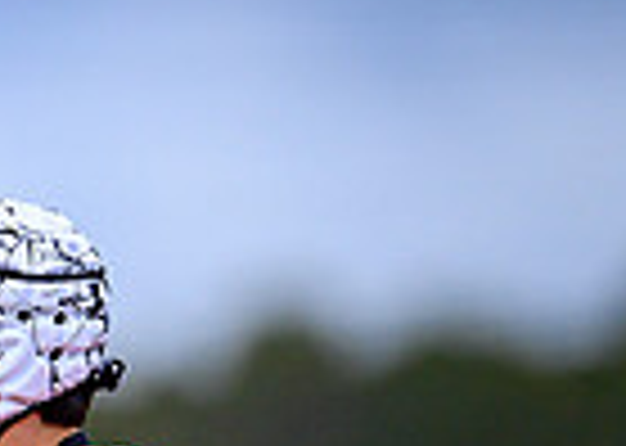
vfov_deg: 0.5
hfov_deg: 0.7
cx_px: -1034
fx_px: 50159
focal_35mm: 2824
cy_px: 373
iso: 720
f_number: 4.5
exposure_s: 1/1600
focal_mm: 500
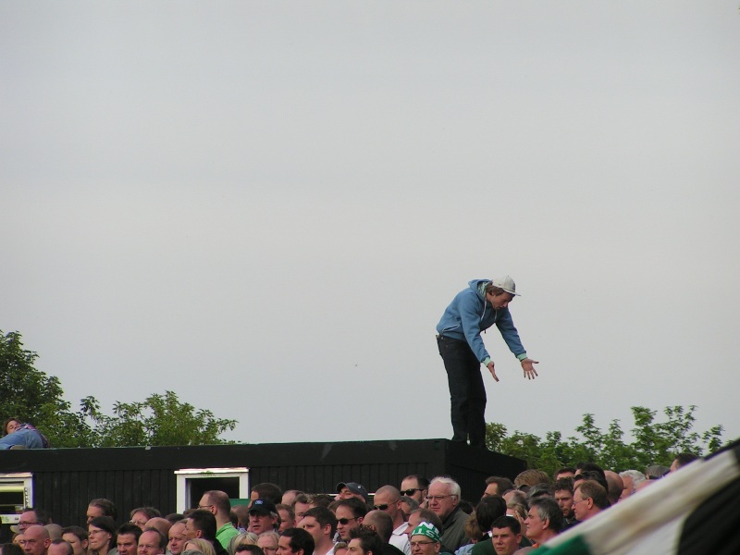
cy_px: 278
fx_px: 5793
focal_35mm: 271
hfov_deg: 7.3
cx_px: 370
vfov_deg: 5.5
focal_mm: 41.4
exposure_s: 1/320
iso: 50
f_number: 4.5
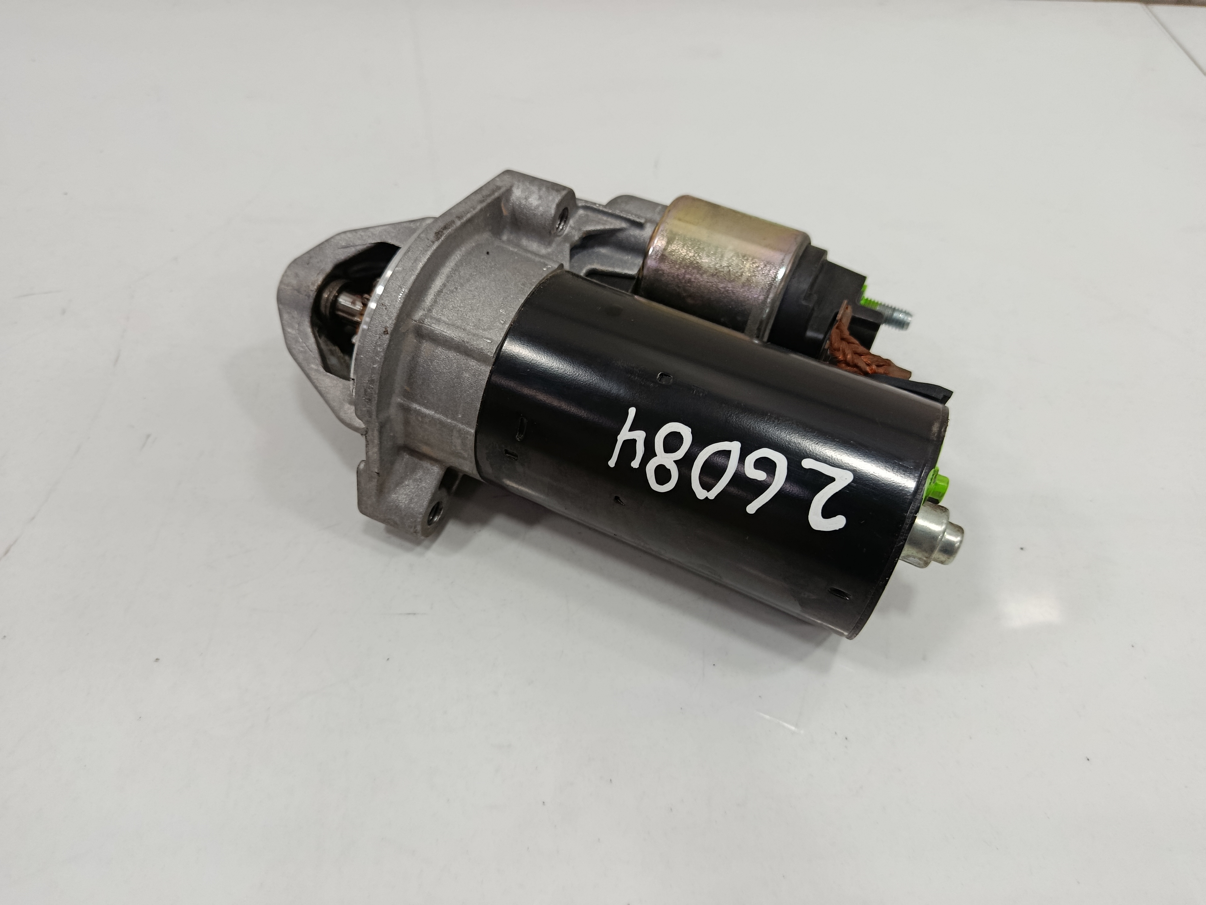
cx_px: 603
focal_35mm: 24
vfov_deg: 56.8
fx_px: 836
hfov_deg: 71.6
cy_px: 452
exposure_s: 1/100
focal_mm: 5.24
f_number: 1.7
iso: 896
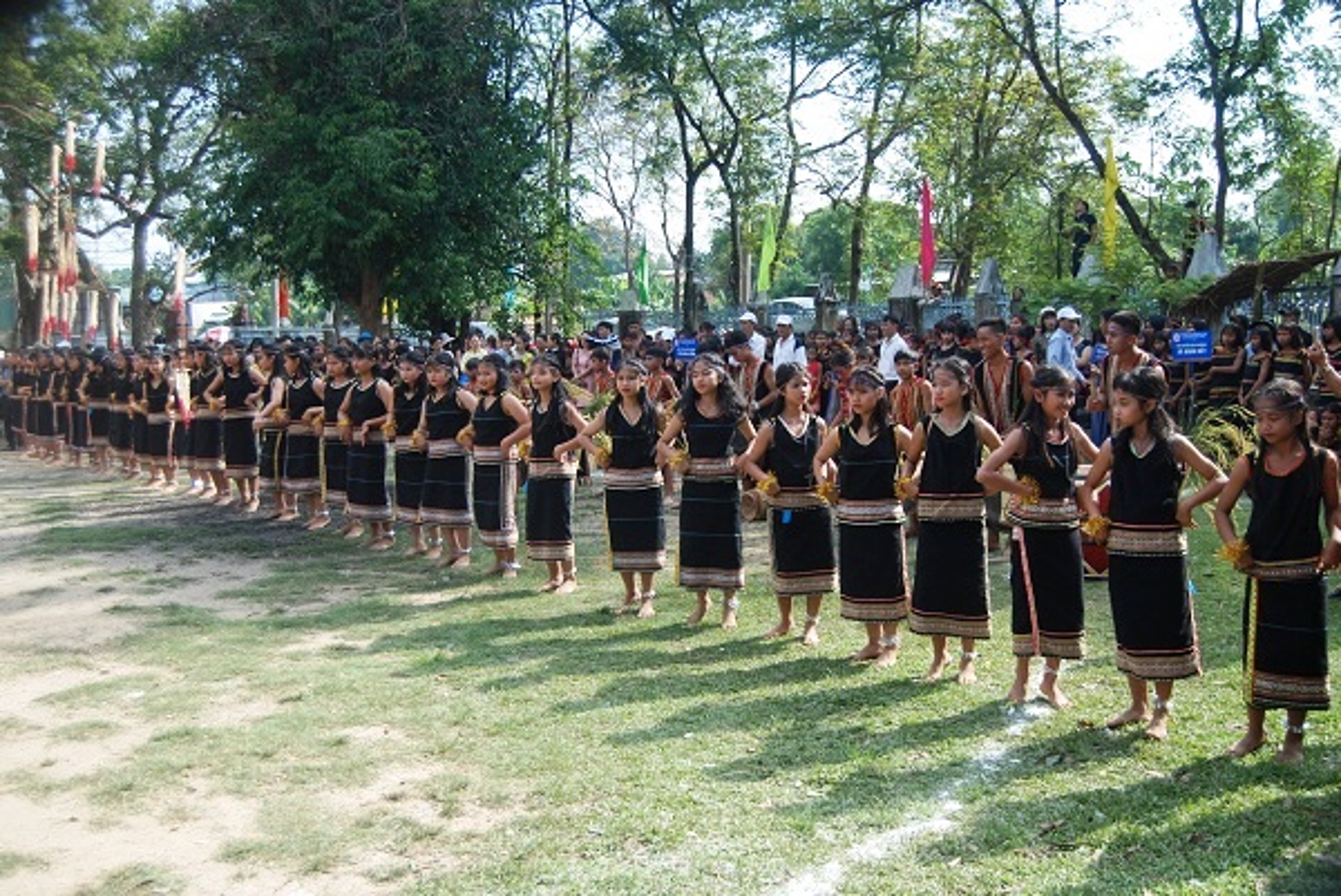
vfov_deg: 36.9
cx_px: 670
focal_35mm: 36
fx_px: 1342
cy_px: 448
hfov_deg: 53.1
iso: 200
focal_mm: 24
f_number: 4
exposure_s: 1/500
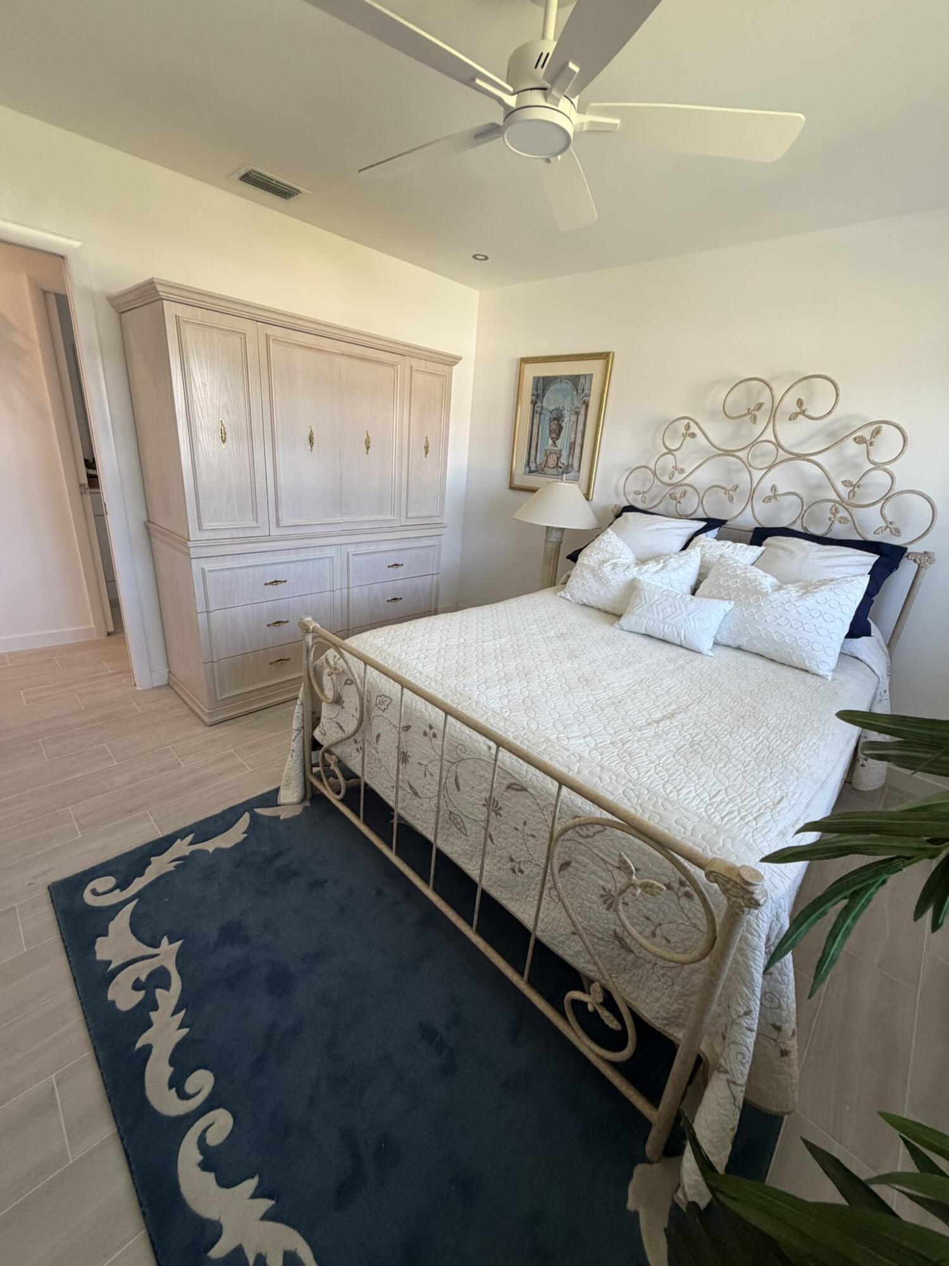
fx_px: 512
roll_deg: -6.1
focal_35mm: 14
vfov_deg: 102.1
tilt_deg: -19.0
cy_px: 633
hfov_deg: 85.7
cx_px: 474
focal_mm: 2.22
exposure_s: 1/121
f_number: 2.2
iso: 250
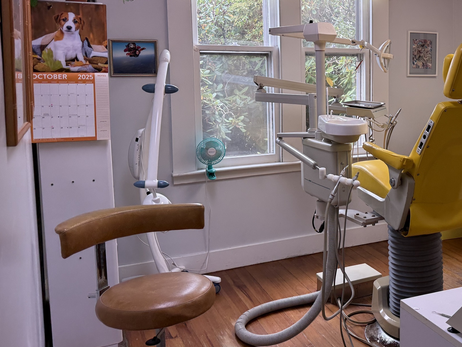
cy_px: 124
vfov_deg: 34.1
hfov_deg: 41.9
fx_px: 561
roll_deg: +0.5
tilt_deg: -5.8
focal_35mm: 42
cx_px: 398
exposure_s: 1/120
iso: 100
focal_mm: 6.76
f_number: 1.78
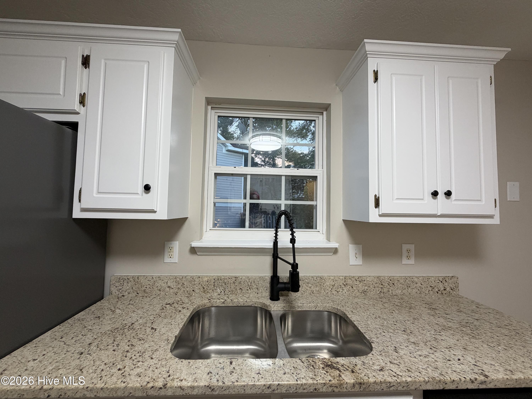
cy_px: 200
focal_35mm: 14
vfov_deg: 85.7
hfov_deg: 102.1
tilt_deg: +3.4
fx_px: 215
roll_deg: -1.2
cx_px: 266
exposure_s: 1/60
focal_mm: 2.22
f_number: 2.2
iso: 200
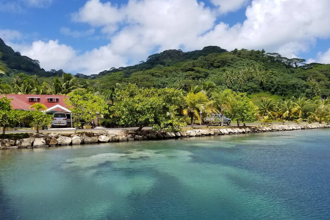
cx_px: 165
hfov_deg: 65.5
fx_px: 257
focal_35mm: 28
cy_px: 115
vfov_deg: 46.4
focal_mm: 4.25
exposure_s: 1/2899
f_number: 1.7
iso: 50
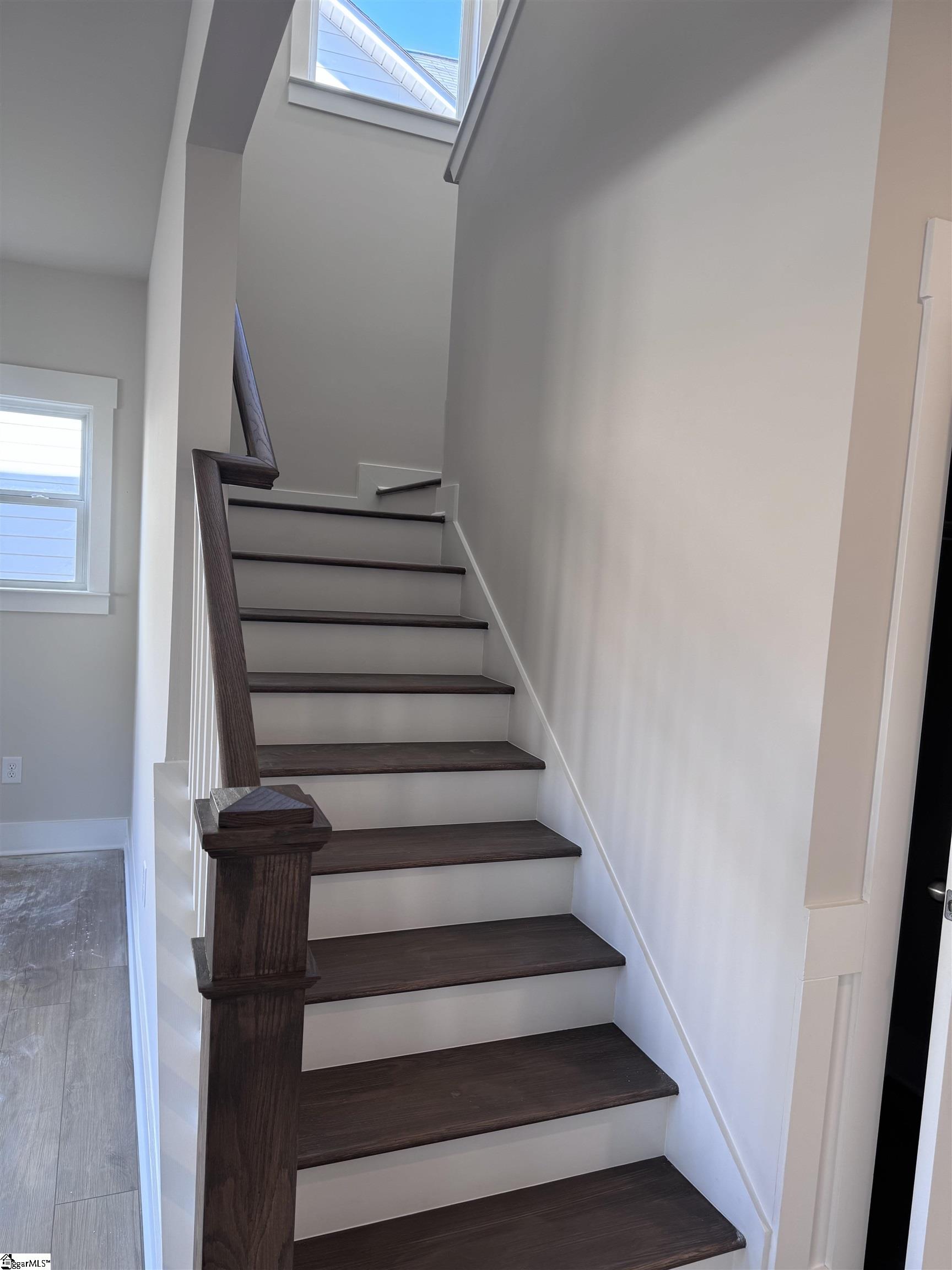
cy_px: 635
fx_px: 880
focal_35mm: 24
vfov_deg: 71.6
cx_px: 476
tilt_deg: -4.6
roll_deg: -3.4
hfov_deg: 56.8
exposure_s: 1/120
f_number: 1.78
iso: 100
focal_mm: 6.76
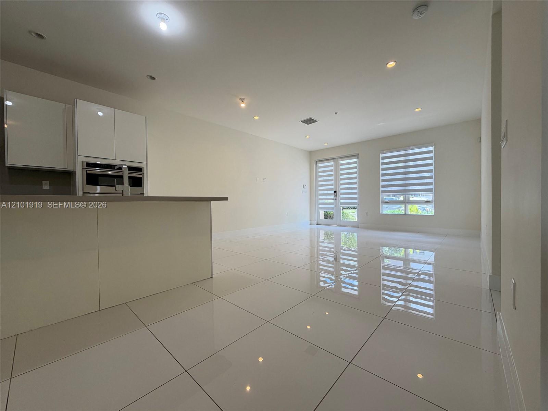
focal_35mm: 14
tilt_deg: -0.9
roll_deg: +0.5
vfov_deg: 85.7
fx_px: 222
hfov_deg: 102.1
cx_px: 274
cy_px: 206
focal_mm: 2.22
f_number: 2.2
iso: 100
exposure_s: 1/120
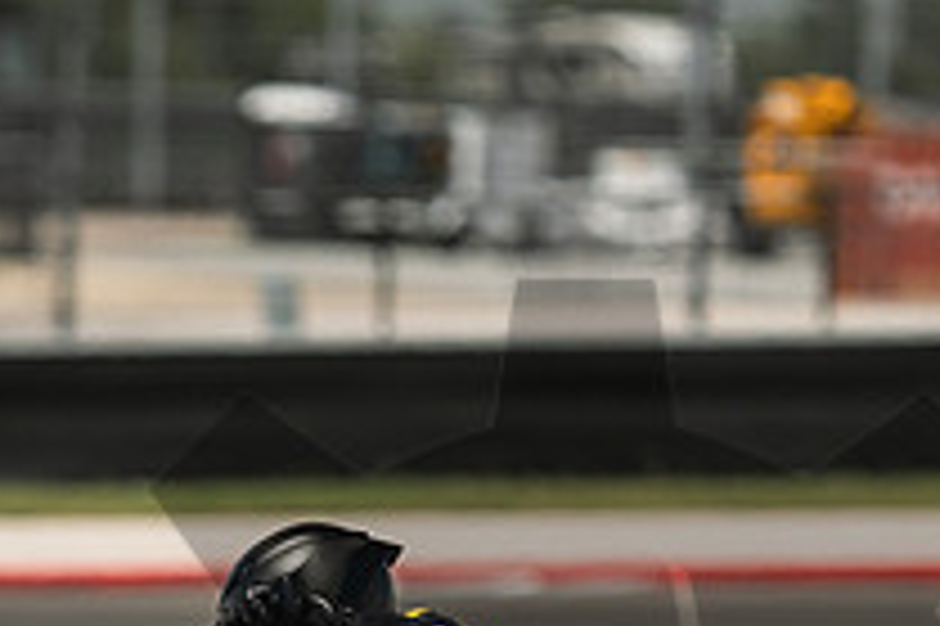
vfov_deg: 1.6
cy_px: 831
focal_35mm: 833
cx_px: 585
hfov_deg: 2.5
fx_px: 21733
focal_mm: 200
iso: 160
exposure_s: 1/2000
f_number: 2.8
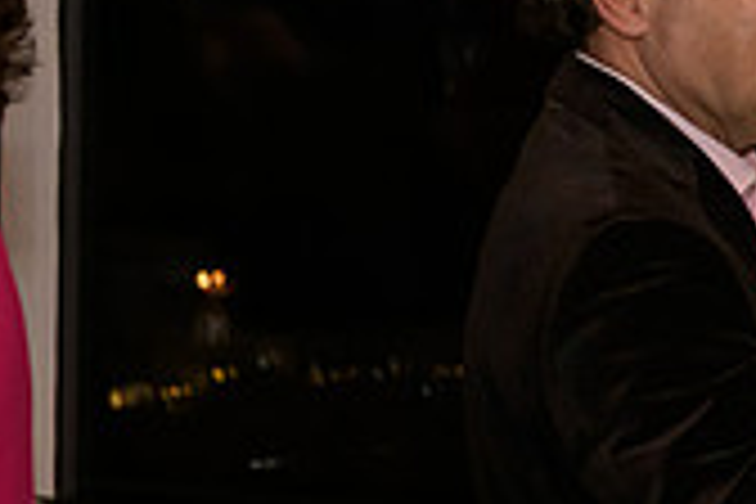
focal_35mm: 241
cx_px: 1004
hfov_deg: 8.4
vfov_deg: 5.7
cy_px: 47
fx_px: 5061
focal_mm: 70
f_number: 3.2
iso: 1600
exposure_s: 1/125
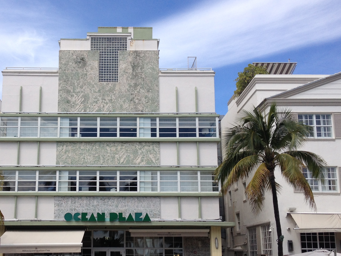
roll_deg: +0.3
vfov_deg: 27.9
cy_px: 159
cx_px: 119
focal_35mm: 52
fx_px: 512
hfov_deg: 36.5
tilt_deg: +9.5
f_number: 2.4
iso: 50
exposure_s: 1/1453
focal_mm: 4.28
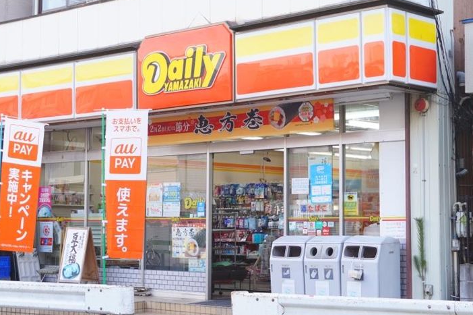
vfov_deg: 17.5
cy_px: 151
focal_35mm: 78
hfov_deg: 26.0
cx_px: 217
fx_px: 1024
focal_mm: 38
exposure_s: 1/60
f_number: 5.6
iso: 125
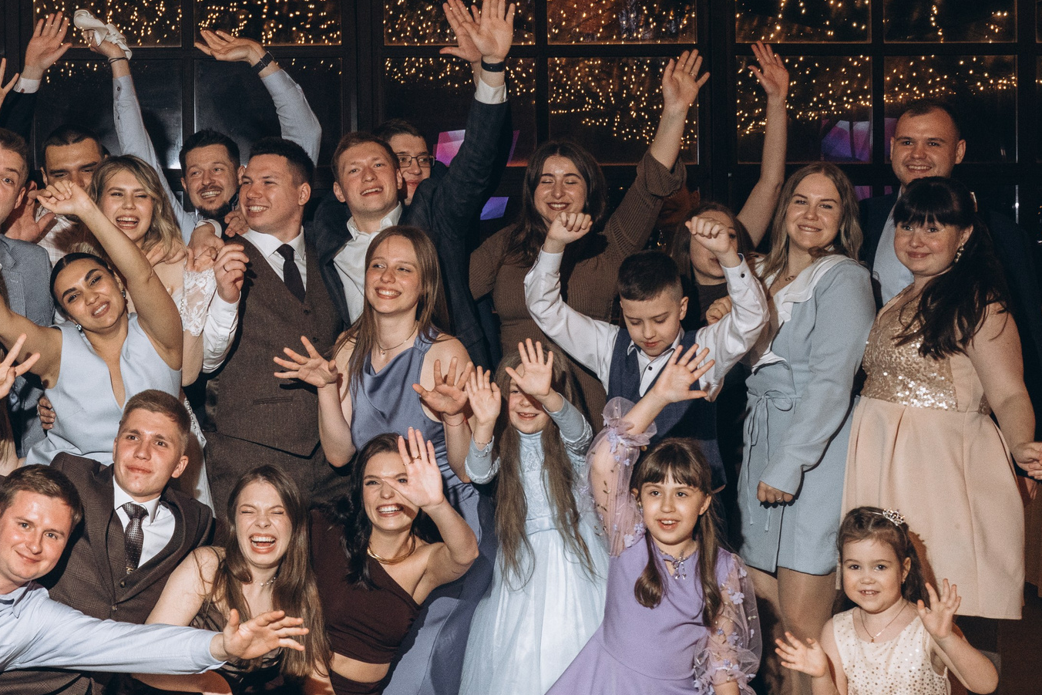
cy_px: 262
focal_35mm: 60
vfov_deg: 22.6
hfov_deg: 32.4
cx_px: 190
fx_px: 1736
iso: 1600
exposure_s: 1/160
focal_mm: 28
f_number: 5
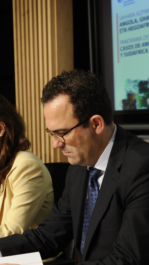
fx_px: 505
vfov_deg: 28.8
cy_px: 203
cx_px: 98
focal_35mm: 72
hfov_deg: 16.7
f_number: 5
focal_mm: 29
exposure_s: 1/160
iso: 1250
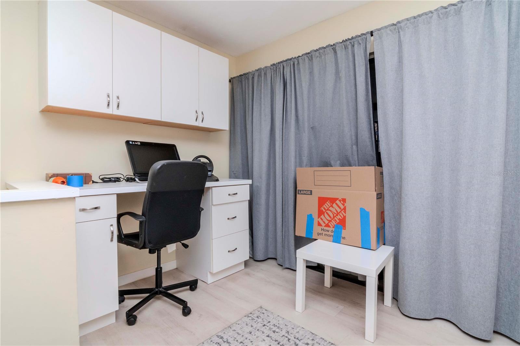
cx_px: 260
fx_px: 238
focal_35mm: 16
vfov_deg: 72.0
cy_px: 173
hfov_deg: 95.0
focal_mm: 11
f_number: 13
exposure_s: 1/200
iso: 640
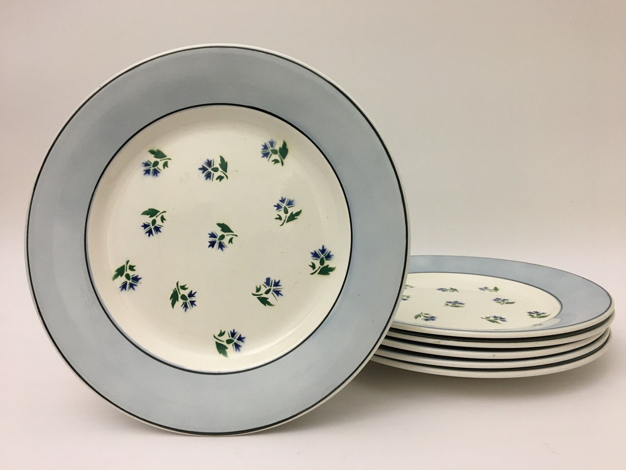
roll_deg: +1.3
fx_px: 524
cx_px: 313
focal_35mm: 29
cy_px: 235
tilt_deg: -8.7
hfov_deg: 61.7
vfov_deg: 48.2
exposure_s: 1/33
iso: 125
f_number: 2.2
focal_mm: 4.15
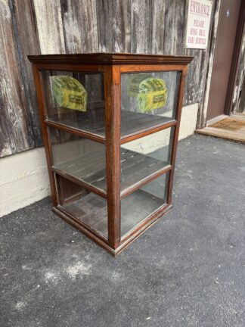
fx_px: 226
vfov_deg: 71.6
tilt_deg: -24.0
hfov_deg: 56.8
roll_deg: +2.9
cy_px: 164
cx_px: 122
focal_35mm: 24
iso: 125
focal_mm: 6.76
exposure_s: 1/120
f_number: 1.78
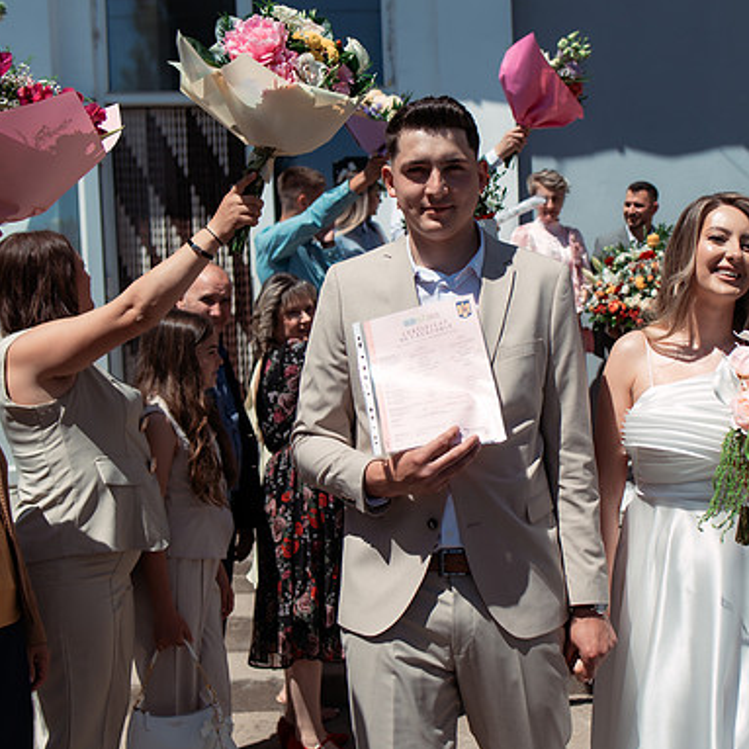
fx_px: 1102
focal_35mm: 45
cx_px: 520
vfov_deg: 37.6
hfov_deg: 37.0
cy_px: 374
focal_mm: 35
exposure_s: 1/2000
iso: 125
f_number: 3.5
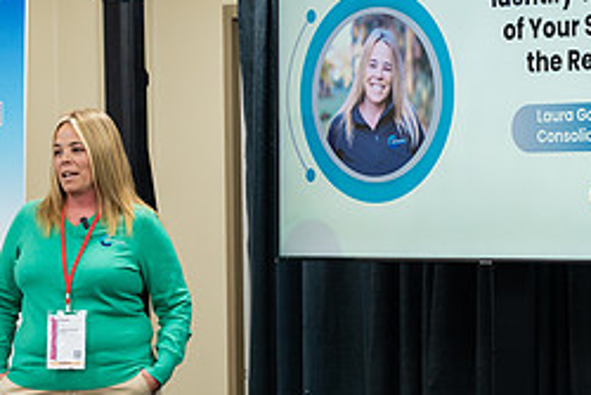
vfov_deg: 7.1
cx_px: 355
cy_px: 269
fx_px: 3170
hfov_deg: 10.6
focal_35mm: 193
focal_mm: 79
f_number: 3.2
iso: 1000
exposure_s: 1/200
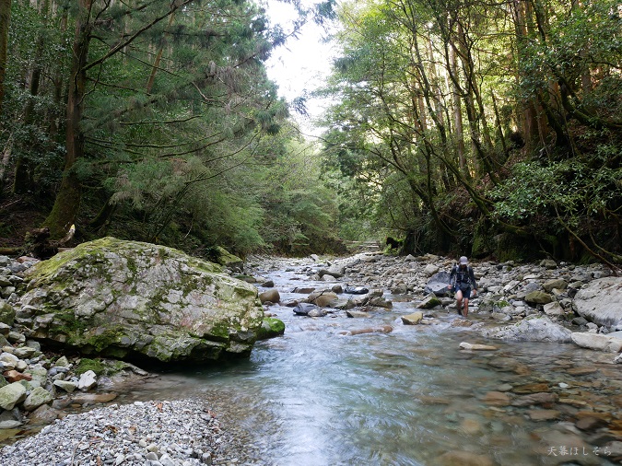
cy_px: 233
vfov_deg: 56.8
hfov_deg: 71.6
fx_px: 431
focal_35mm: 24
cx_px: 311
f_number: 8
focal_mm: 12
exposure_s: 1/5
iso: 200
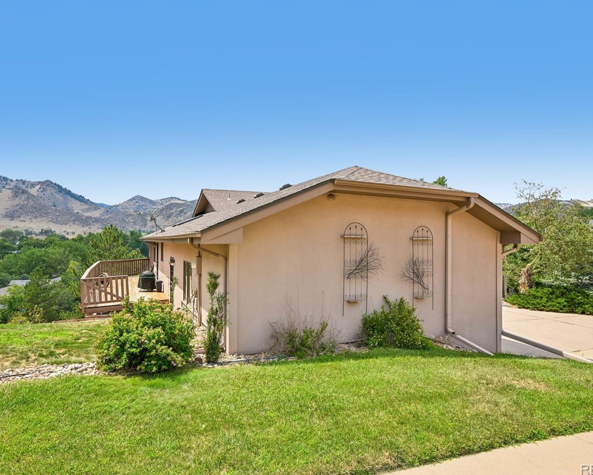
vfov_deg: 65.5
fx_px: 368
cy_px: 233
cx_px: 286
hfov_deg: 77.6
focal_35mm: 21
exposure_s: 1/60
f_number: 10
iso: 64
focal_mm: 18
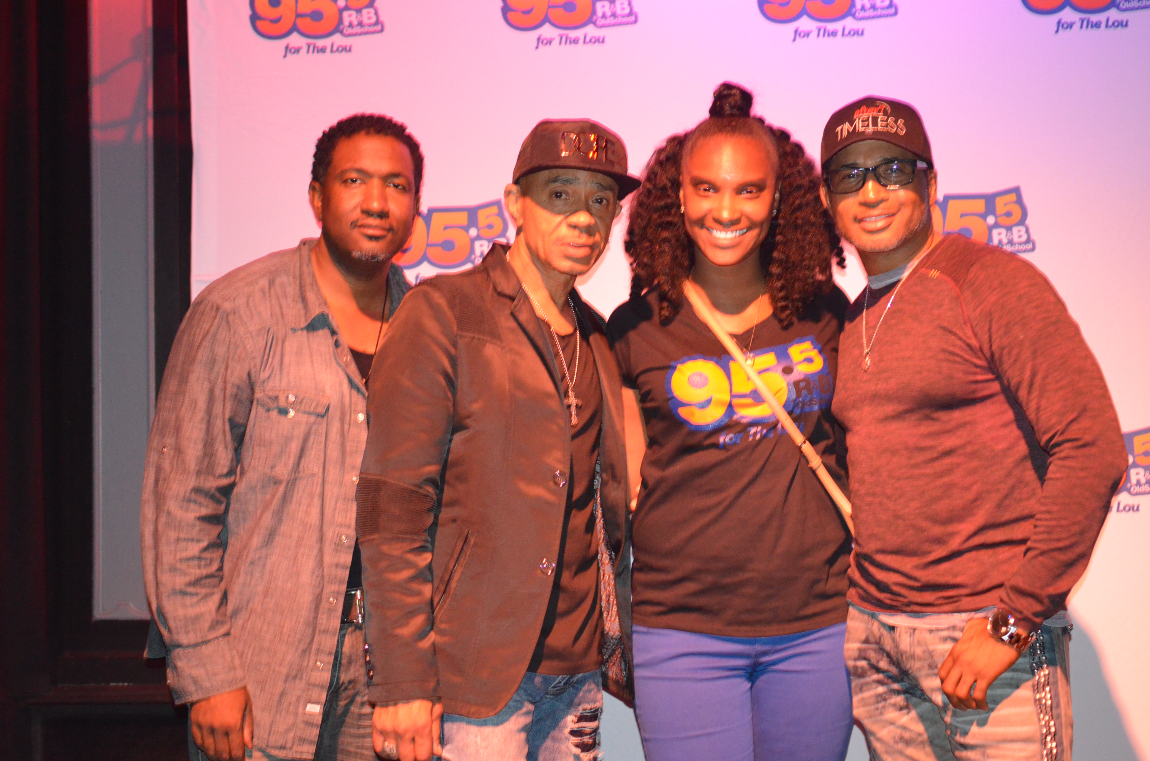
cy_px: 380
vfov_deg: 25.6
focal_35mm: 52
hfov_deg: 37.9
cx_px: 575
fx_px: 1674
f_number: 2.8
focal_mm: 35
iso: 3200
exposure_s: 1/60
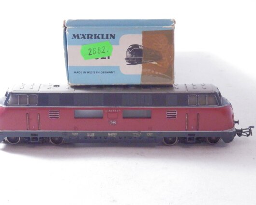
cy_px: 99
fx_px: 554
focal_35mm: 73
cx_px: 114
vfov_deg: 21.0
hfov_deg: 26.0
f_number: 4.4
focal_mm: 11.9
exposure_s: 1/160
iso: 2000
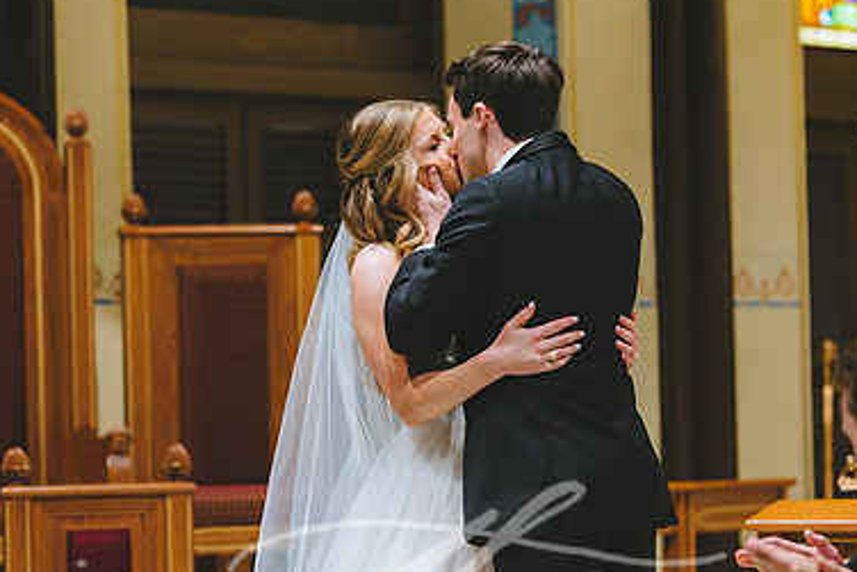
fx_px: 4477
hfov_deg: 10.9
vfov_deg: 7.3
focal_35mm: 188
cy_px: 352
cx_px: 454
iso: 2000
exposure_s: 1/125
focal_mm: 122
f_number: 4.5
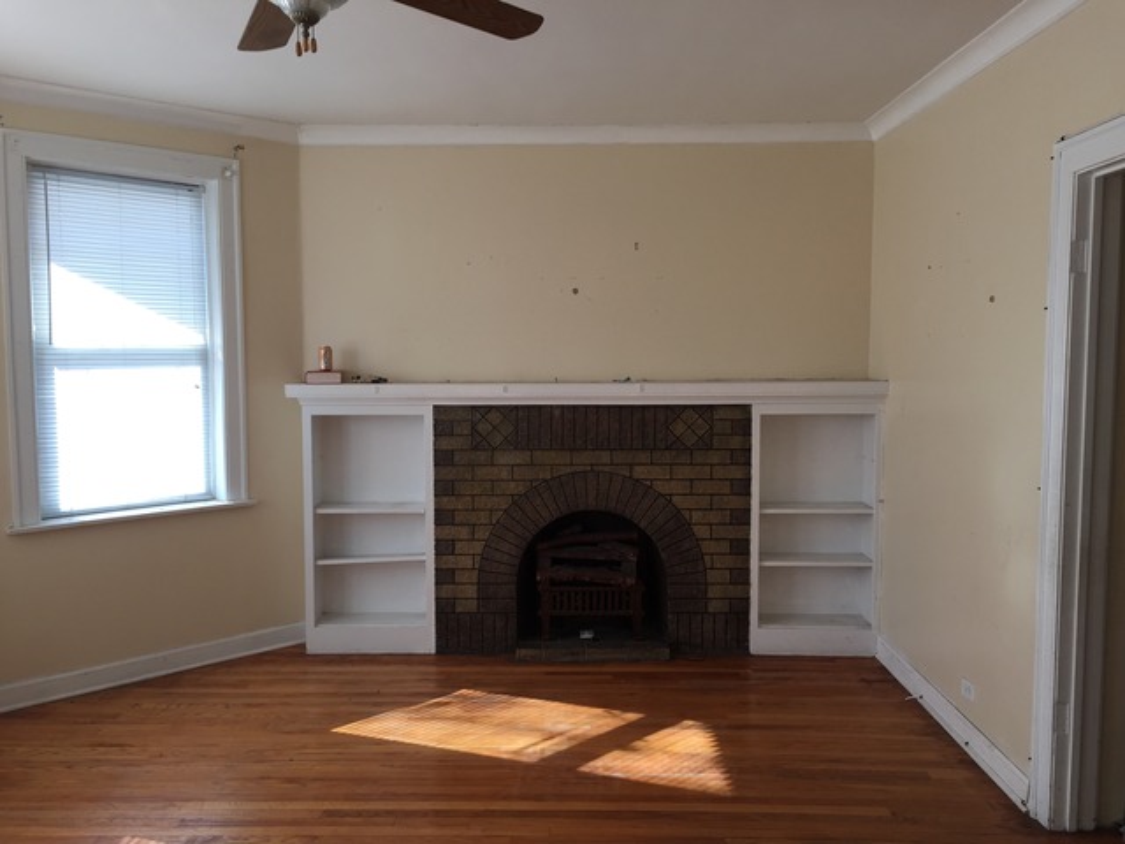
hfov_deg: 61.7
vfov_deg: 48.2
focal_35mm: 29
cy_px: 422
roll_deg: +1.9
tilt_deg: -3.9
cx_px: 562
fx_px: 942
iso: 32
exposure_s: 1/120
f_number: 2.2
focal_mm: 4.15
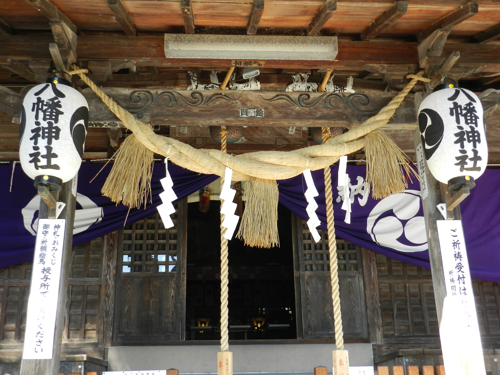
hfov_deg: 49.0
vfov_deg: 37.7
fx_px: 549
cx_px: 250
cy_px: 188
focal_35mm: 38
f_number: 4
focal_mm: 6.7
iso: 160
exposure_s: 1/125
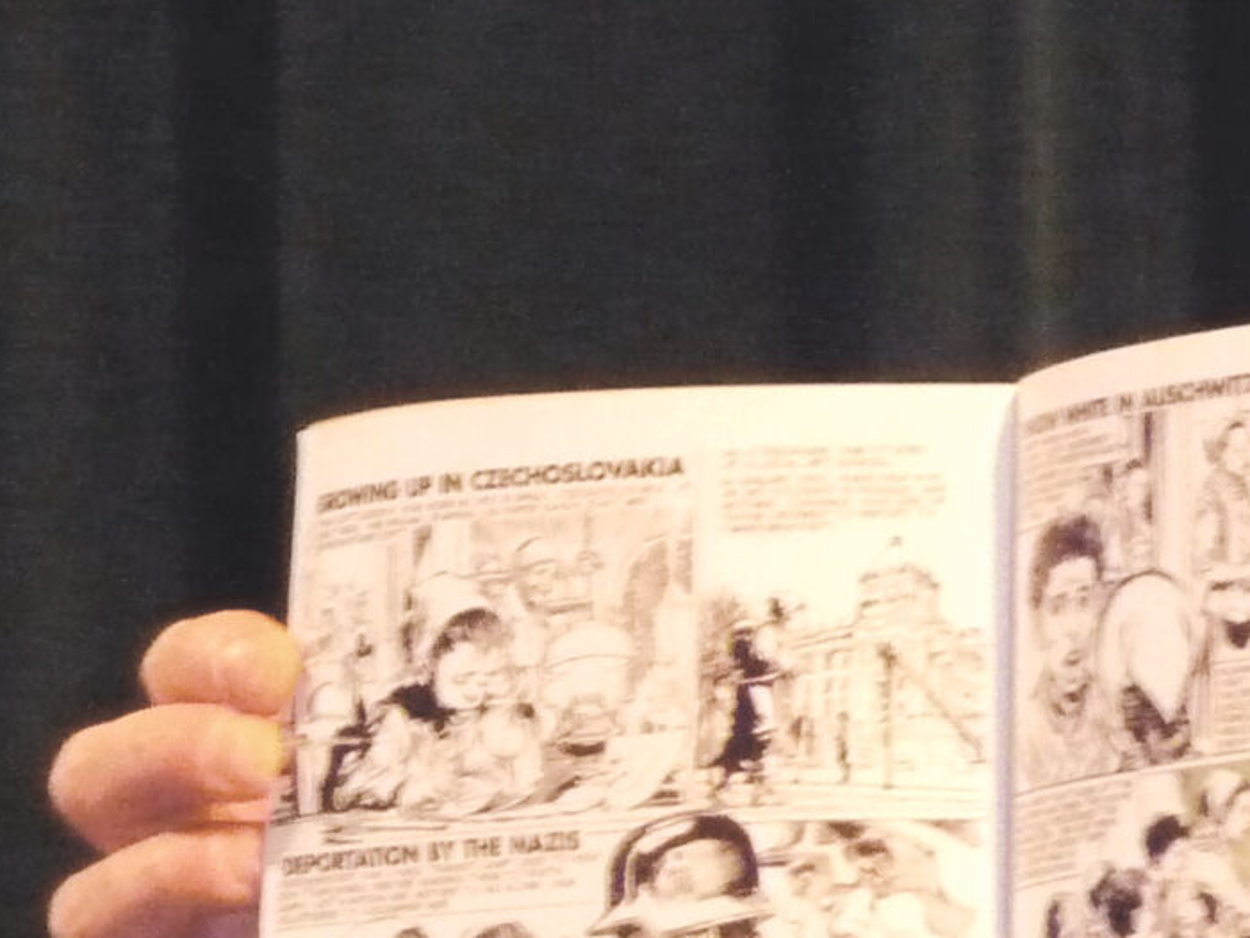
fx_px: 30085
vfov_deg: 1.8
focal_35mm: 833
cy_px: 439
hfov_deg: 2.4
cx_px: -612
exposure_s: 1/50
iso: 1000
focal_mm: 39.2
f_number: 4.9
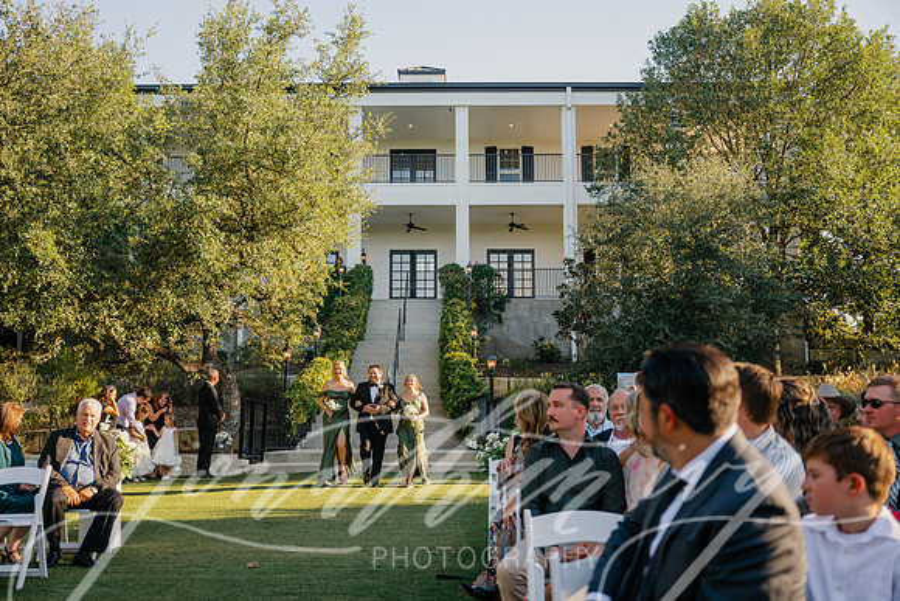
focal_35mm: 36
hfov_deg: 53.1
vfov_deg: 36.9
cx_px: 450
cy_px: 300
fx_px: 900
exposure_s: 1/1600
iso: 200
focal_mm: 36
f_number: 2.8
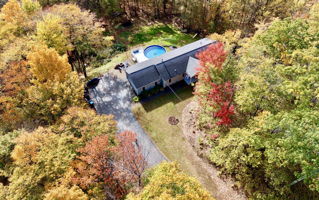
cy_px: 79
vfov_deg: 47.3
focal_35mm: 26
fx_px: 226
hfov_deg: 70.4
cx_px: 156
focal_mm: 8.67
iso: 100
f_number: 1.8
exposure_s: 1/800
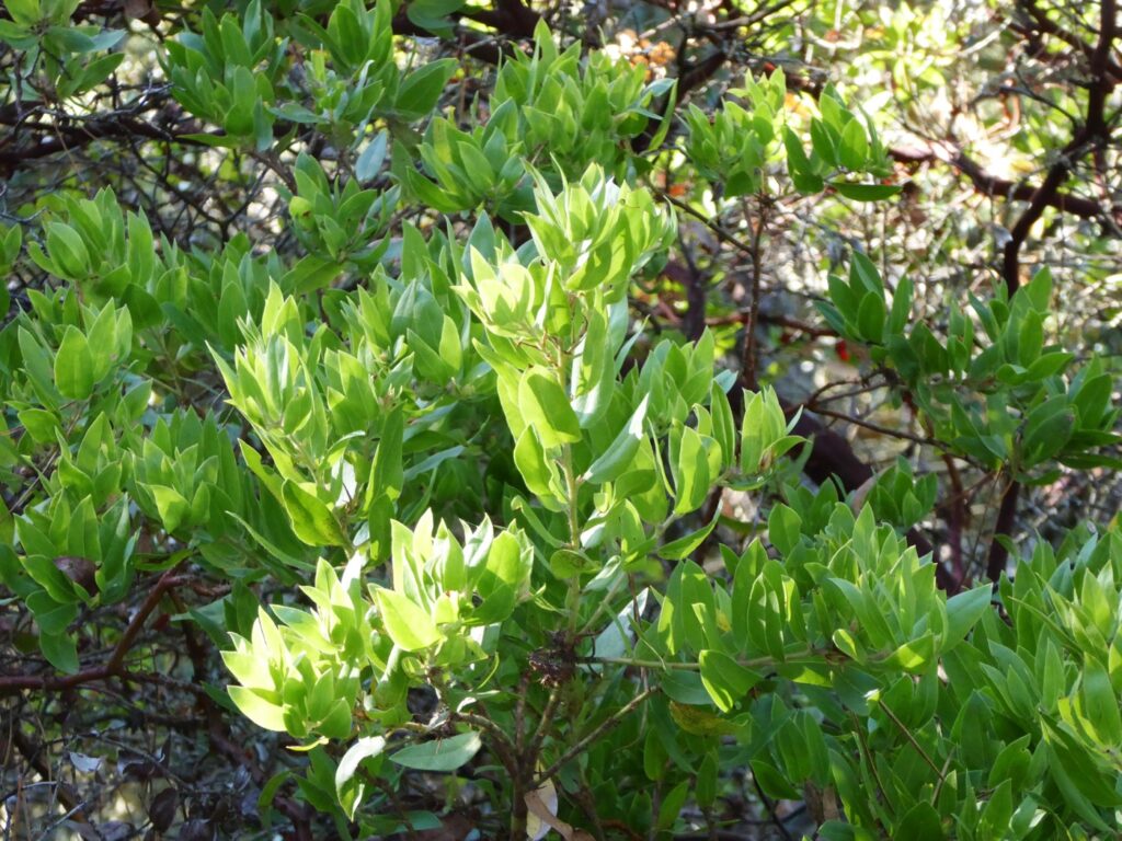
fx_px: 4635
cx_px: 561
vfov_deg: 10.4
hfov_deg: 13.8
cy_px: 420
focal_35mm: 143
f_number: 5.4
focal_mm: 25.6
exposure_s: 1/60
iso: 500
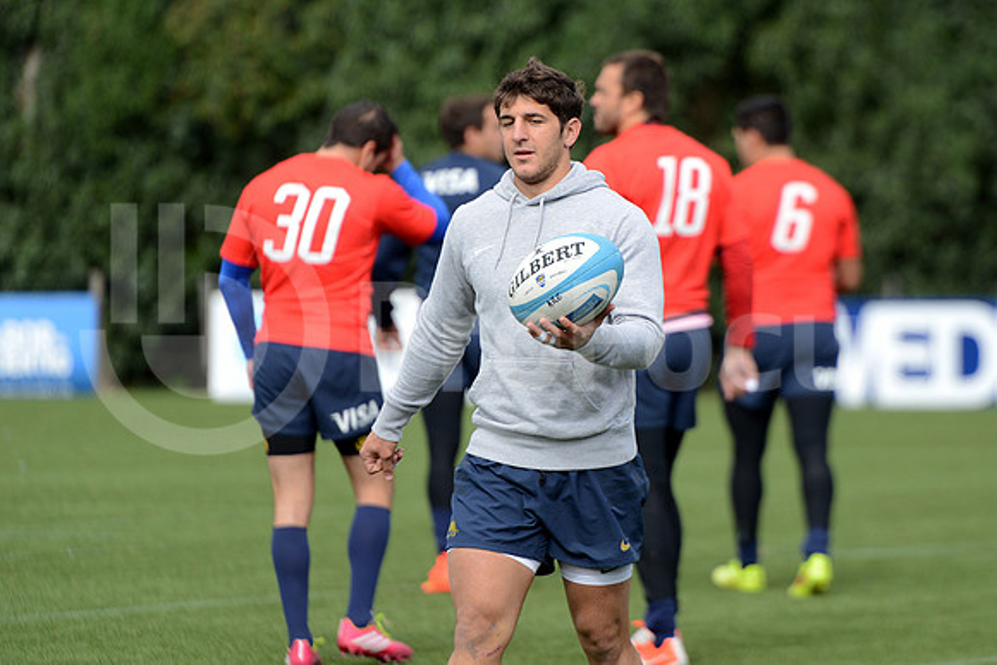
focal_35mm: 270
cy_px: 332
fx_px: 7479
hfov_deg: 7.6
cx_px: 498
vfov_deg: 5.1
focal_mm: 270
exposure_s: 1/640
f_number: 4
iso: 320
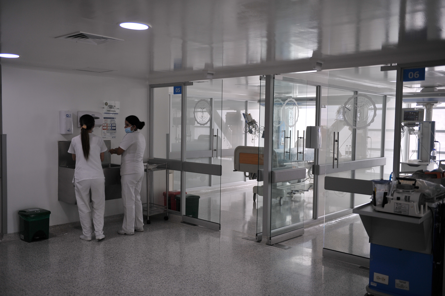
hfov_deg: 54.5
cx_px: 222
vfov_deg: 37.8
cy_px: 148
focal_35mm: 35
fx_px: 432
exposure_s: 1/320
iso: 250
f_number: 2.8
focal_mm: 35
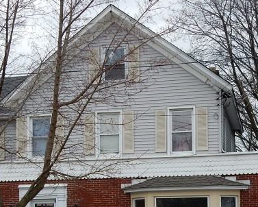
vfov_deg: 17.0
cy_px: 199
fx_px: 680
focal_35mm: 89
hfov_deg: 21.4
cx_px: 93
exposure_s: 1/400
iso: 125
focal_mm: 7.6
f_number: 4.2
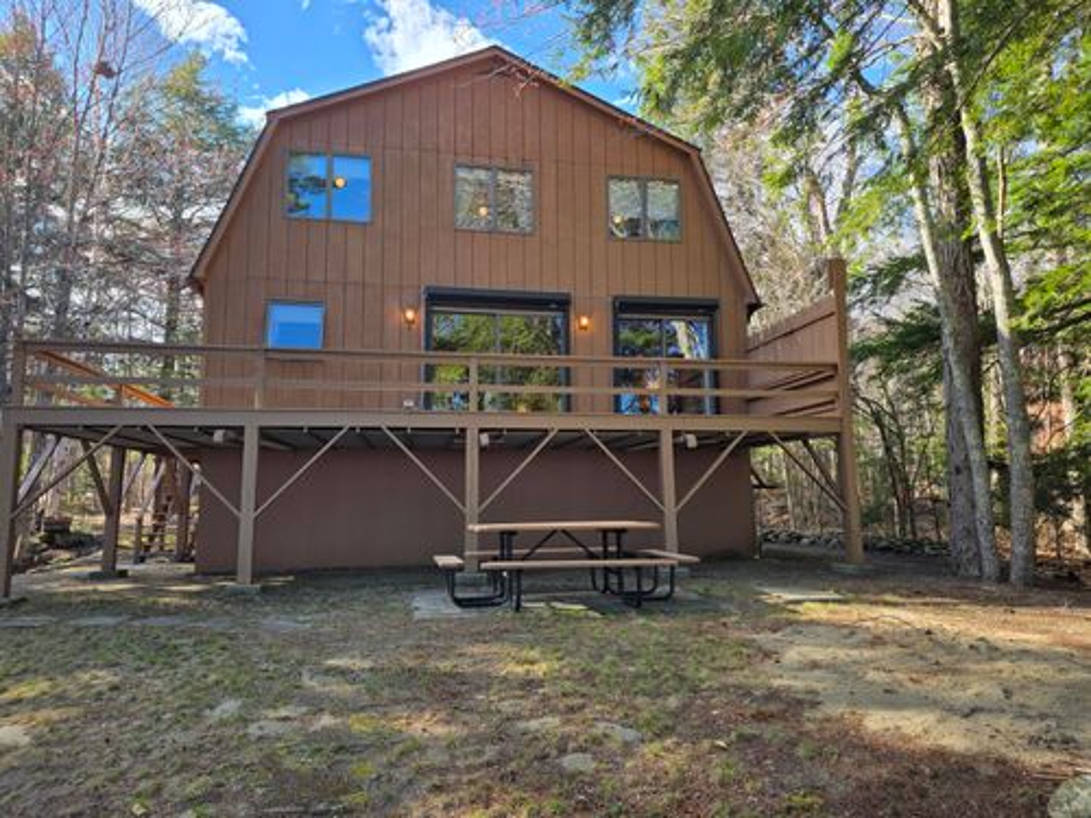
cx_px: 546
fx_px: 725
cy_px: 409
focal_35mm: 23
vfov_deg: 58.9
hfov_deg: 73.9
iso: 80
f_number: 1.7
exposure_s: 1/1365
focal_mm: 6.25
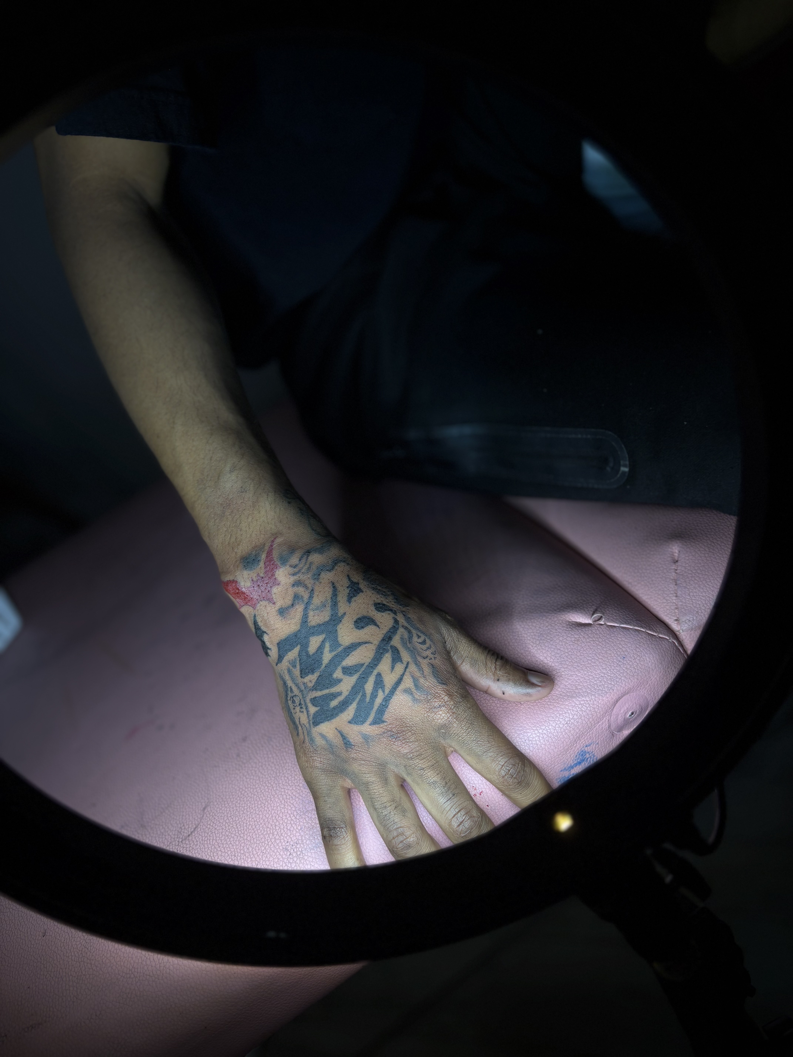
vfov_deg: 67.3
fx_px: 794
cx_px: 396
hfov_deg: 53.1
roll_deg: +32.9
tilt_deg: -30.9
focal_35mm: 26
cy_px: 528
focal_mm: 5.96
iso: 50
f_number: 1.6
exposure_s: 1/120
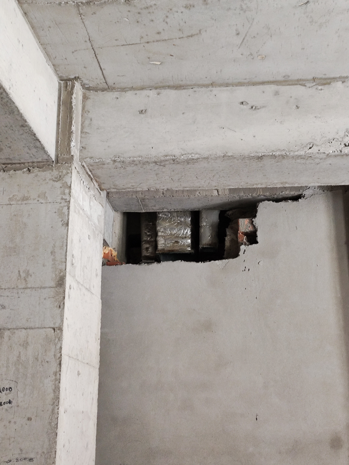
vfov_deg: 69.4
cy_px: 232
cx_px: 174
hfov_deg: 54.9
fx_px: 336
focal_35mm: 25
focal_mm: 4.71
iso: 668
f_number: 1.79
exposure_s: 1/40
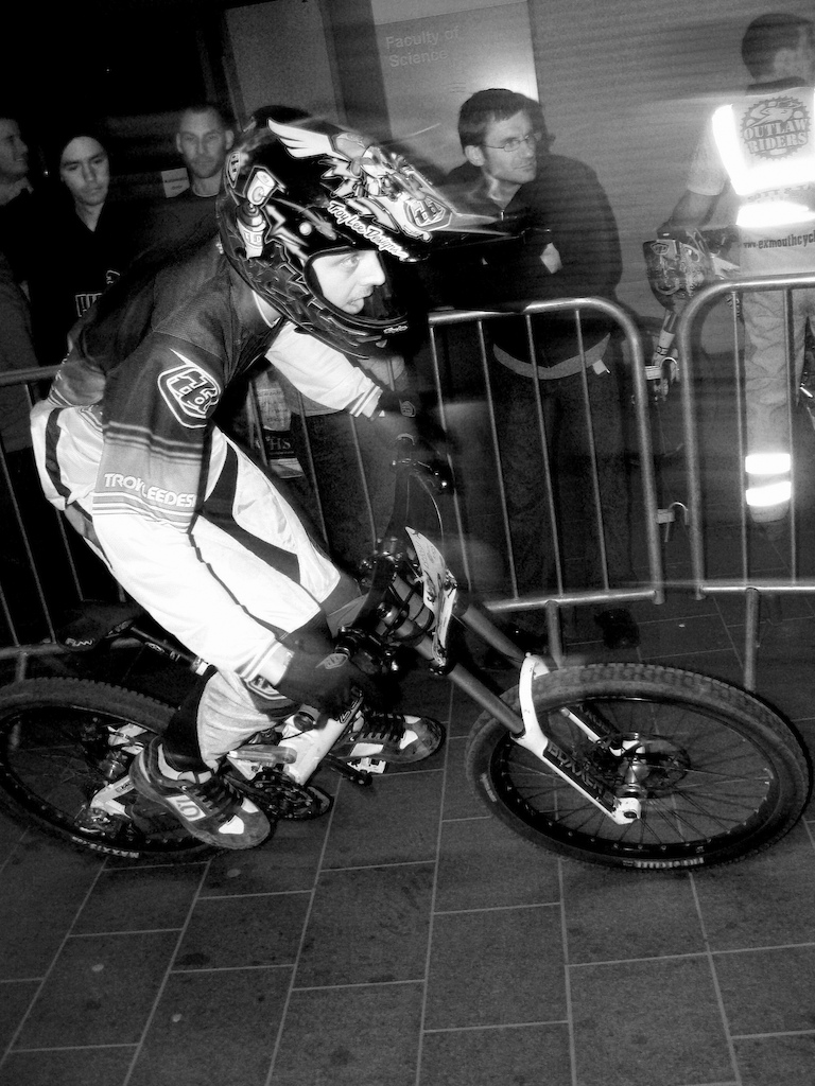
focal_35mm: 36
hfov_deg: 39.7
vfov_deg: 51.4
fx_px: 1130
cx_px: 408
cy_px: 543
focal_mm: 6
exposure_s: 1/30
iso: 125
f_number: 2.8
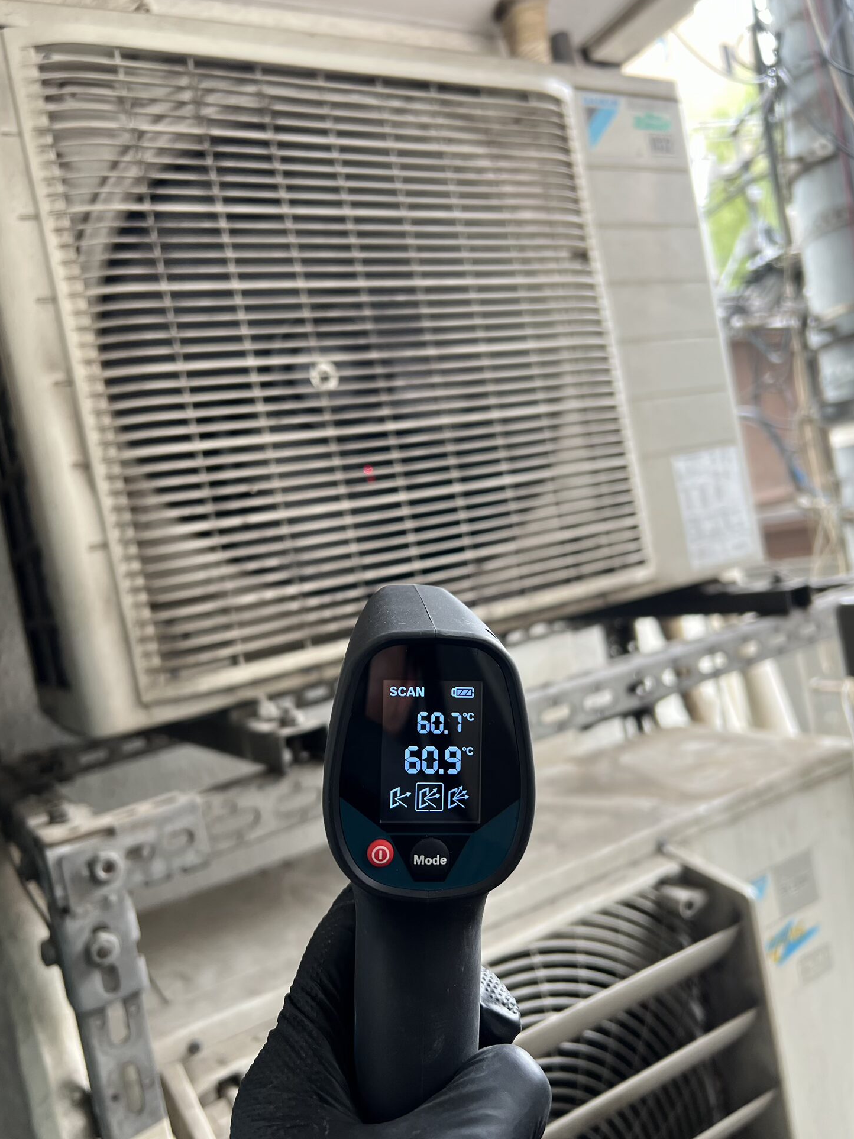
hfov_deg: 51.3
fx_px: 888
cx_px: 414
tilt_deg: -2.3
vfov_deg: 65.3
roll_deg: +11.5
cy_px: 585
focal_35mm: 27
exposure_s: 1/121
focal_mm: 5.7
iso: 64
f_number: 1.5
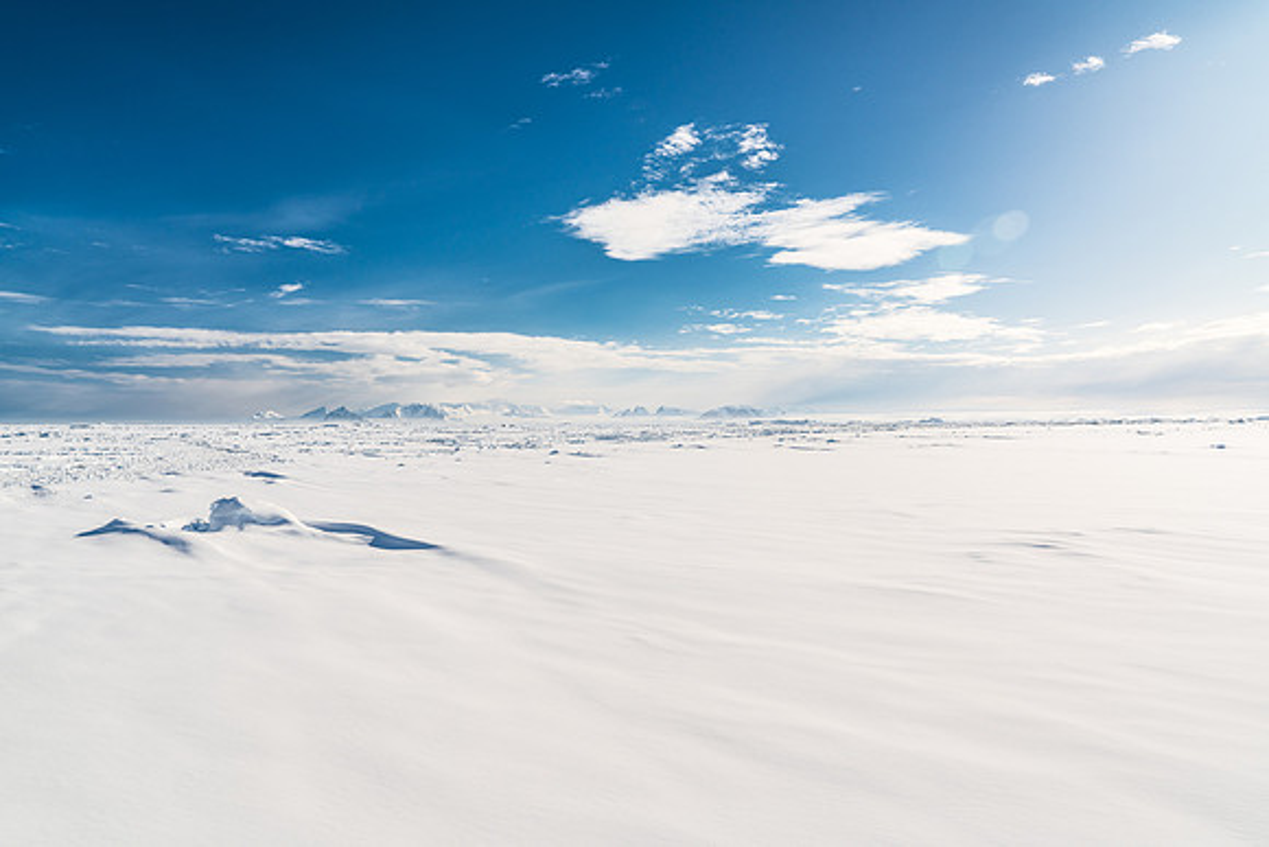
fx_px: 846
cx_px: 634
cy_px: 424
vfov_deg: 53.2
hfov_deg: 73.7
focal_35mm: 24
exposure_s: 1/250
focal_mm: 24
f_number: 9
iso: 100
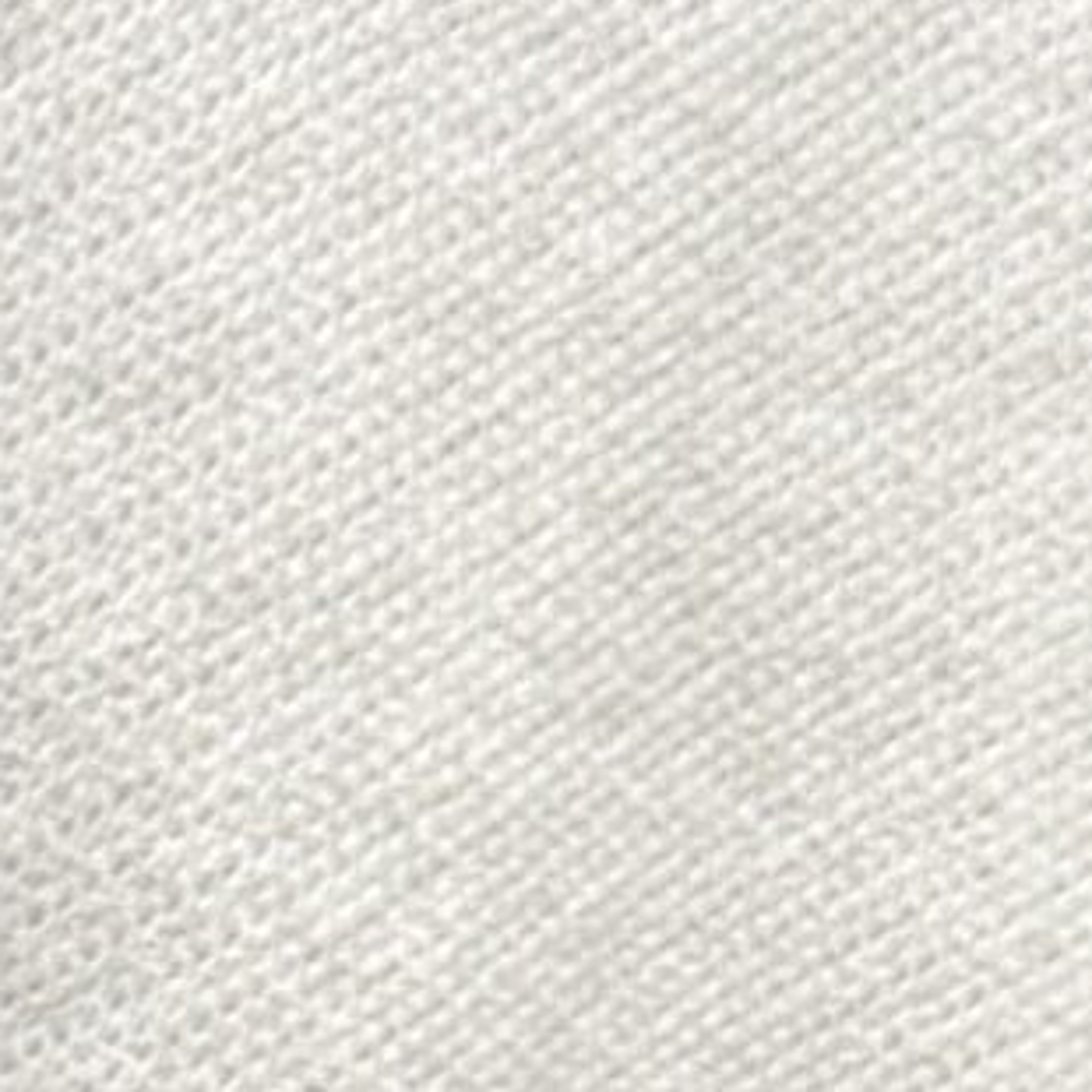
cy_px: 1272
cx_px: 356
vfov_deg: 9.9
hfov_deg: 10.0
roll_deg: -1.3
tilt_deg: -7.8
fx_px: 6246
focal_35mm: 175
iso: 200
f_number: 1.78
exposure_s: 1/63
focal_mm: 6.76
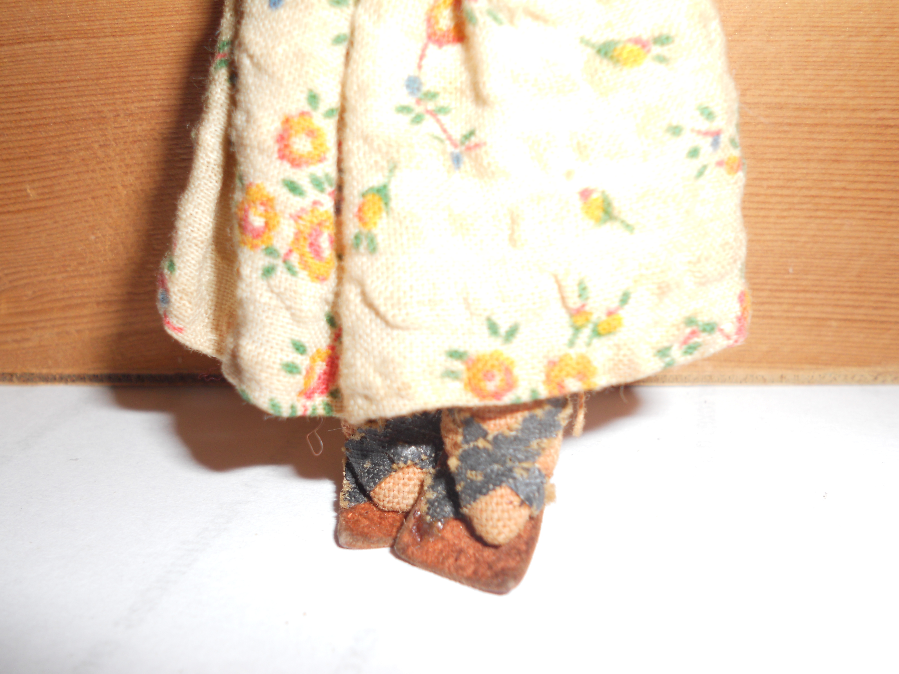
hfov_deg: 56.8
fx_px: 831
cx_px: 450
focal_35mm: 32
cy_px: 337
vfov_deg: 44.2
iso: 80
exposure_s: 1/25
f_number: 8.8
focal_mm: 5.8
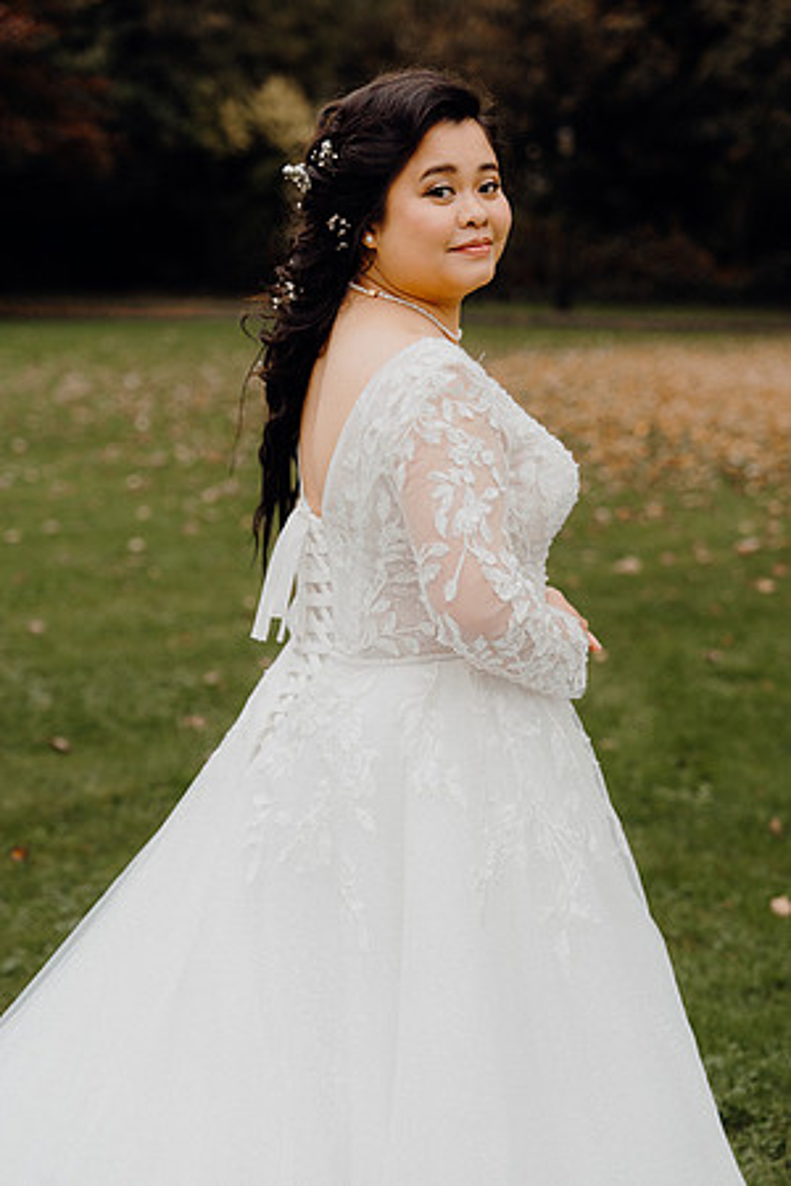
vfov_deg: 28.8
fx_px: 2307
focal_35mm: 70
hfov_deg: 19.5
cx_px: 396
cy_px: 593
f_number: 3.5
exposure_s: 1/160
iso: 320
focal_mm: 70
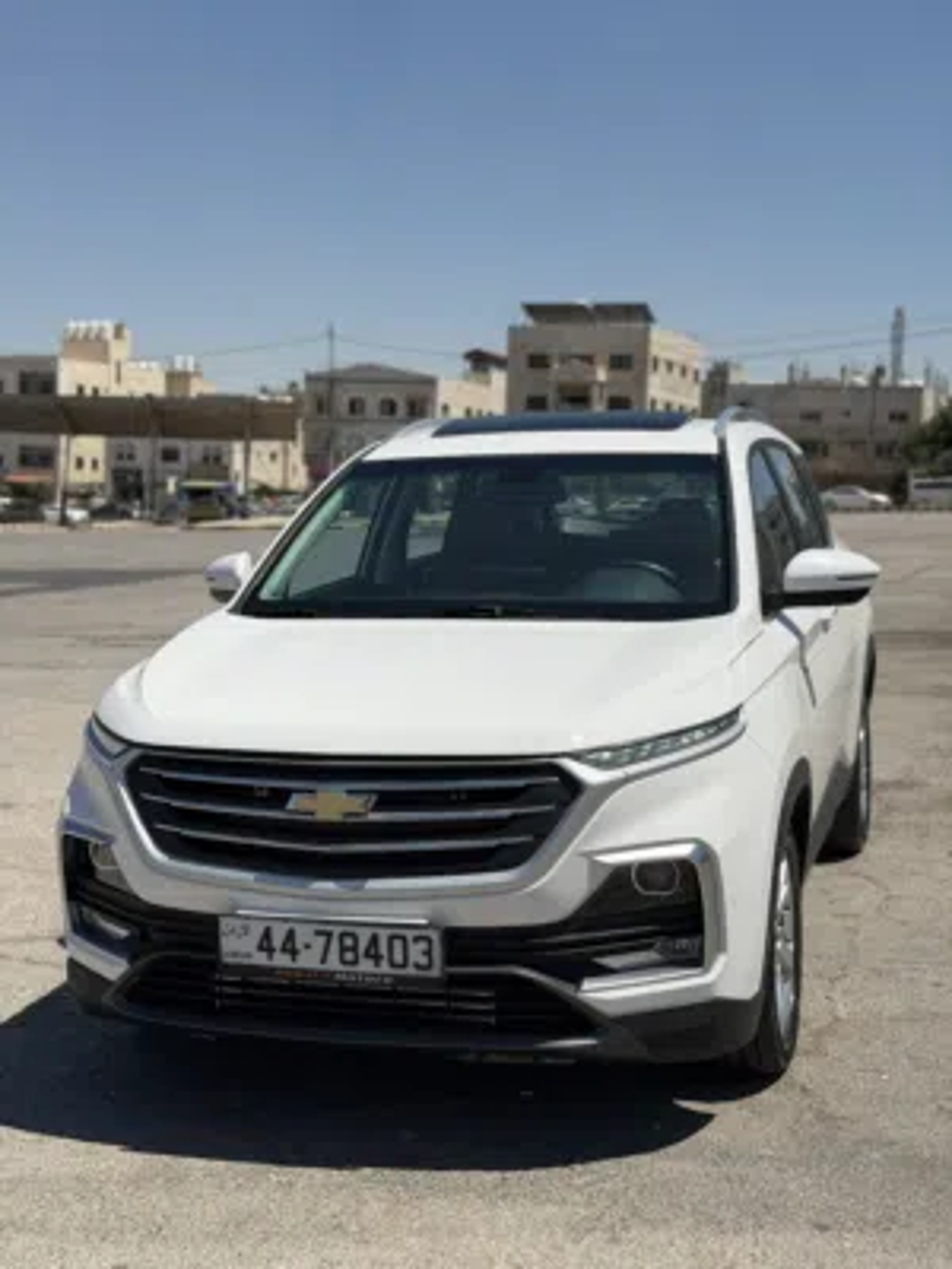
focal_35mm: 48
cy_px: 634
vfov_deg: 39.7
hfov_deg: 30.3
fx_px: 1760
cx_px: 476
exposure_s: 1/11364
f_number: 1.78
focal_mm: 6.76
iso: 80
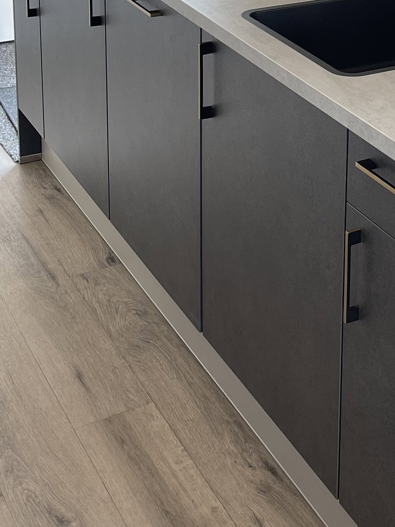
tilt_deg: -14.1
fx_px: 1065
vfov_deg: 25.5
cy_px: -67
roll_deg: -2.5
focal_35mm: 70
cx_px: 402
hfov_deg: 20.3
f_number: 1.6
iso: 50
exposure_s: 1/121
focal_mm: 5.1
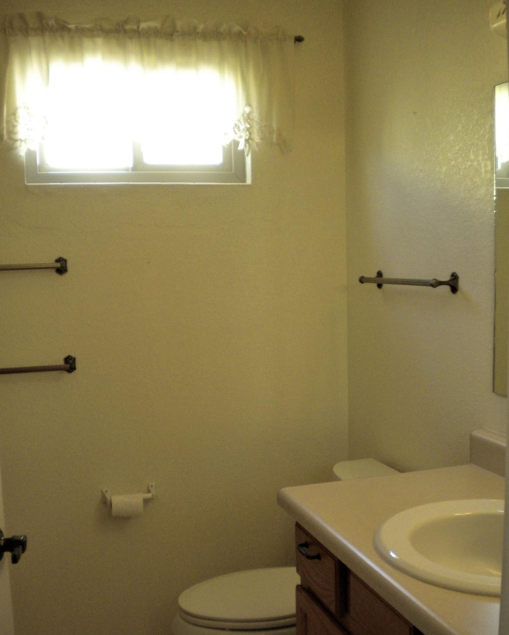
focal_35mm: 40
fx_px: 753
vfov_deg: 45.7
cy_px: 361
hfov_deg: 37.3
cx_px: 252
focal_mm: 6.3
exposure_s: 1/71
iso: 261
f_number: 3.1
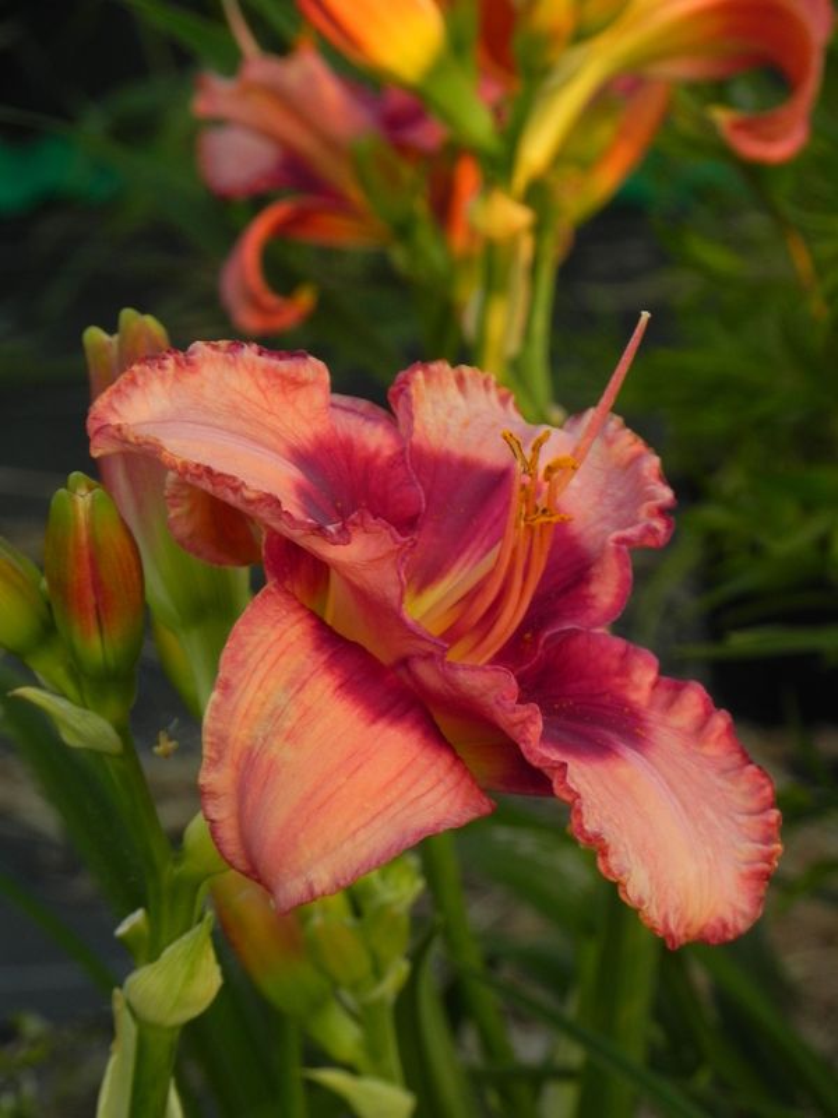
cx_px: 419
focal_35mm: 212
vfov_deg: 9.3
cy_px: 559
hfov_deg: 7.0
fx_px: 6843
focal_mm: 37.7
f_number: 5.6
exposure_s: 1/40
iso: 160
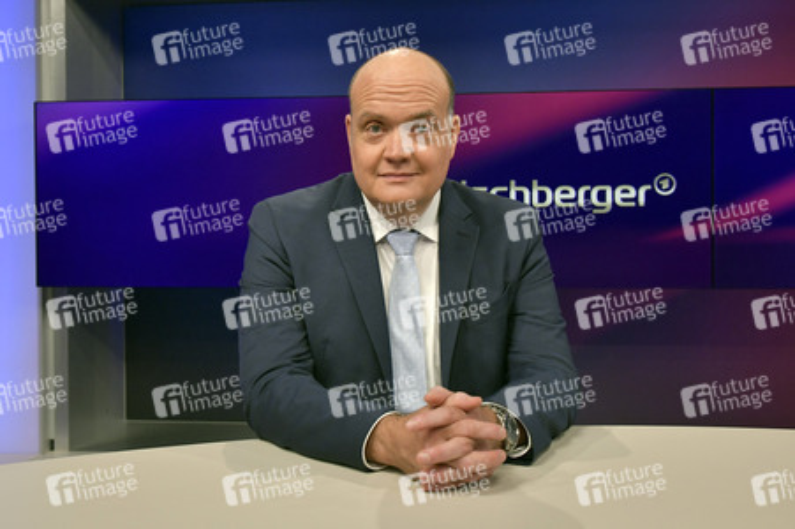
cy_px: 264
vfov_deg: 41.1
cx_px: 398
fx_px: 706
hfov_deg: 58.8
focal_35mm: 32
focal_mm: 32
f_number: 6.3
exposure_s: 1/200
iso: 2500
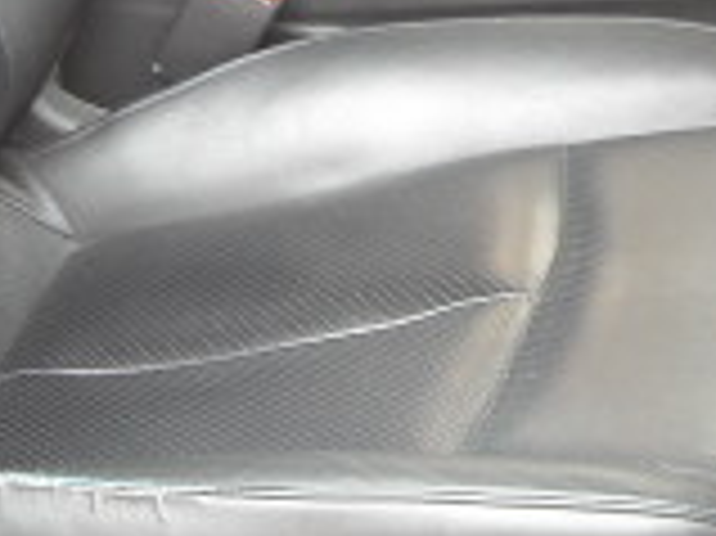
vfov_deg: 10.1
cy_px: -306
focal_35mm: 141
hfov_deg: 14.0
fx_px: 2914
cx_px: 495
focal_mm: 5.7
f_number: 2.8
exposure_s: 1/52
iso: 104
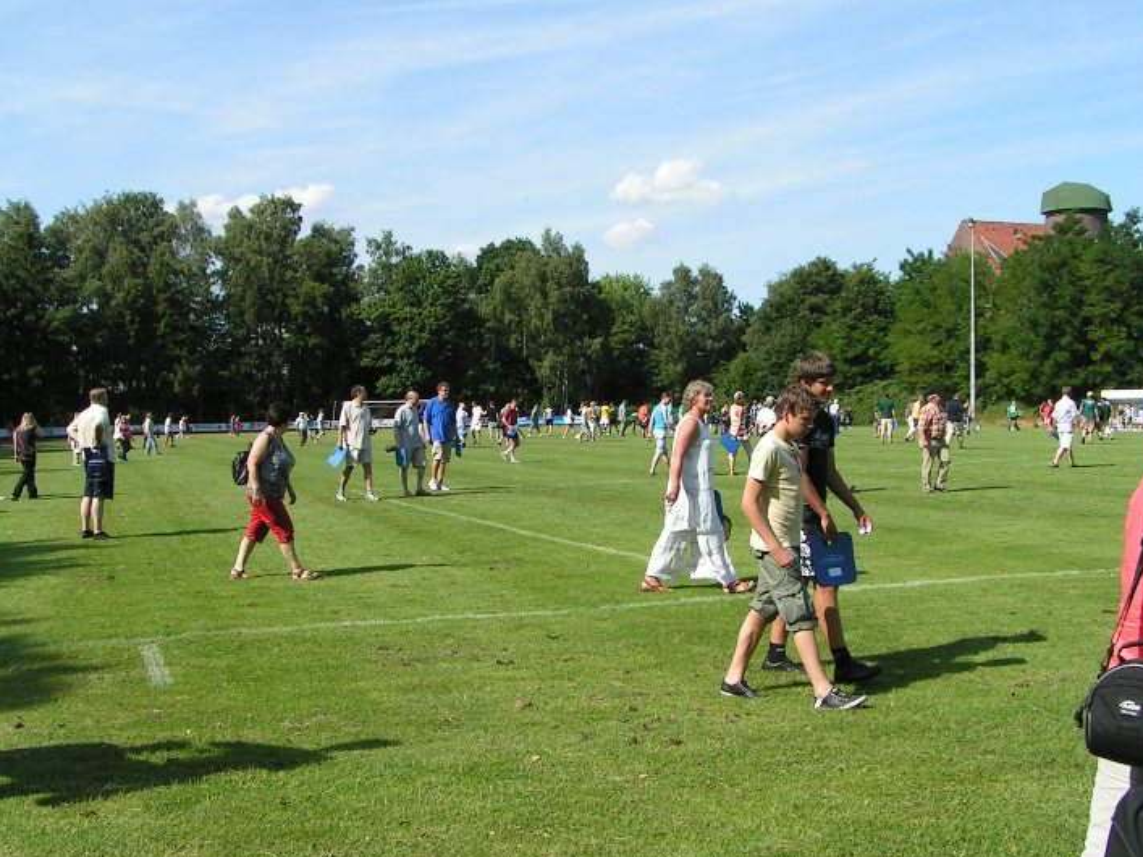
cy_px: 432
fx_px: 1420
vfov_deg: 33.6
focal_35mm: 43
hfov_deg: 43.8
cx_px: 516
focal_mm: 5.8
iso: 50
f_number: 5.6
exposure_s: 1/400
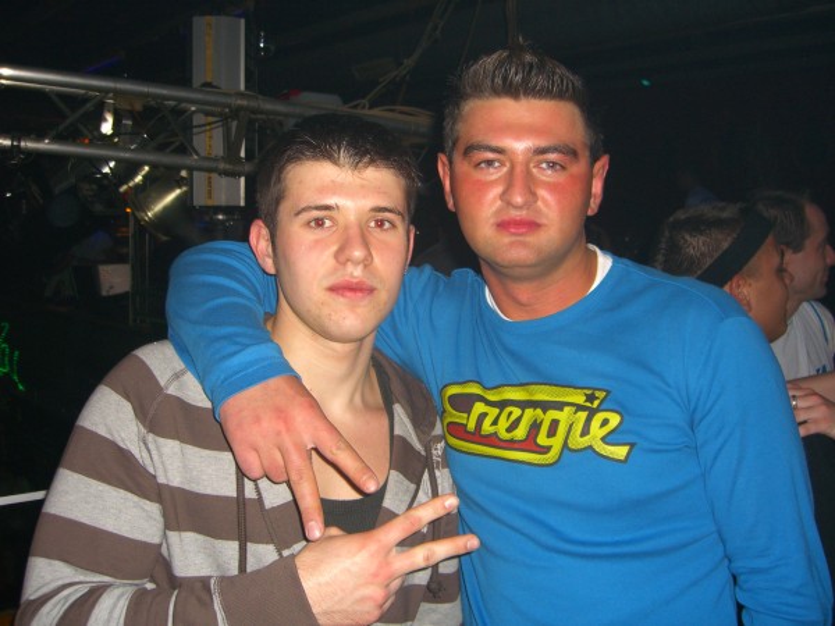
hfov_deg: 49.0
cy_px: 313
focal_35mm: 38
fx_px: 917
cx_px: 418
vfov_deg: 37.7
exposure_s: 1/60
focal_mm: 7.9
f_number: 2.8
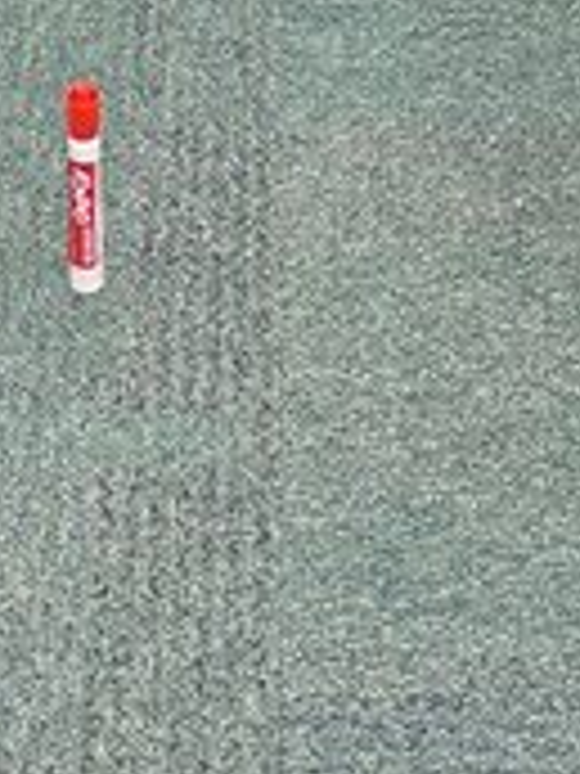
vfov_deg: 11.5
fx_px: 3195
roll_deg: -1.2
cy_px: -1044
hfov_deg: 10.4
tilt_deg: -16.5
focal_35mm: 143
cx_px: 229
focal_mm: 6.76
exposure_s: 1/120
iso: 160
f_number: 1.78
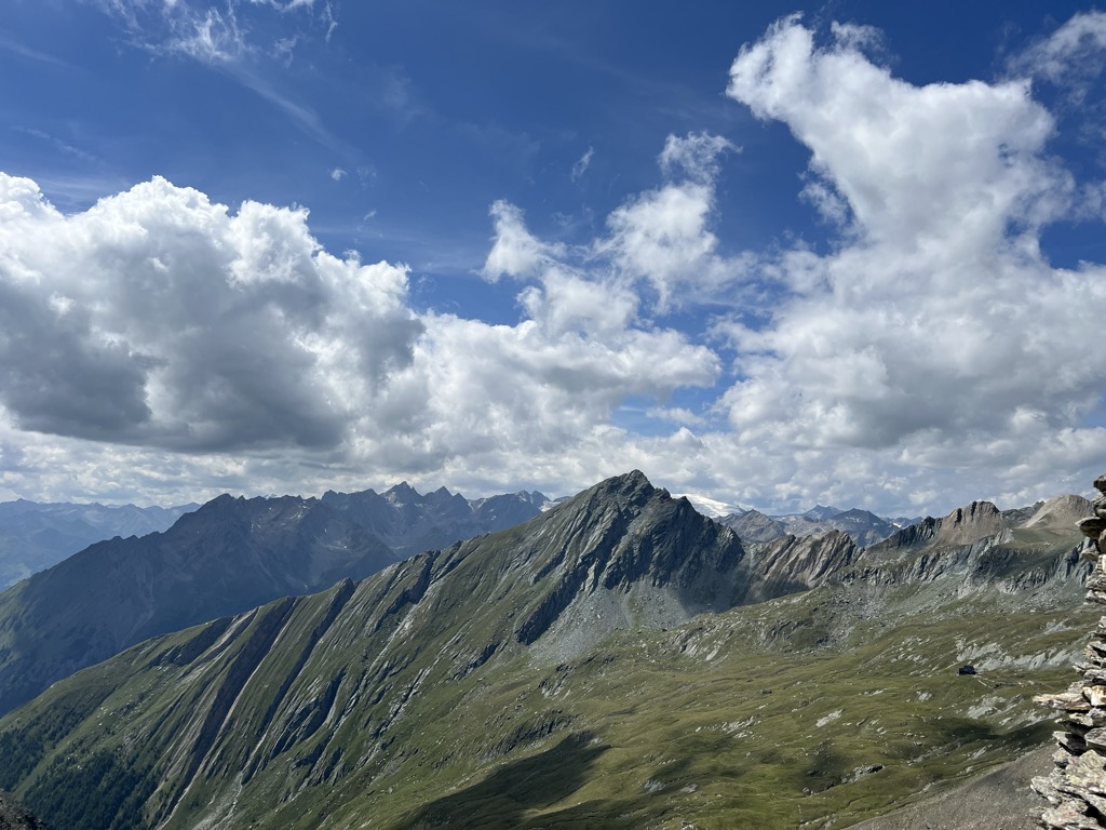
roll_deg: -0.4
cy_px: 415
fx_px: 831
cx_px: 553
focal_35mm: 26
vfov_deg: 53.1
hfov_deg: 67.3
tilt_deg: +6.3
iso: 50
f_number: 1.5
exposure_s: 1/9434
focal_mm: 5.7
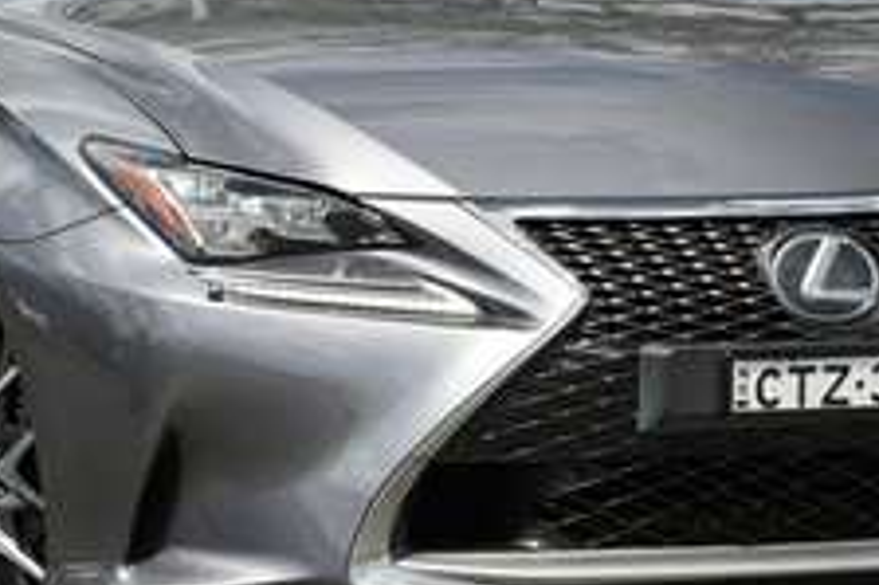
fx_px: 6856
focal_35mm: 281
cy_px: 157
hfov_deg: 7.3
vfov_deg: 4.9
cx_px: 145
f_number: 7.1
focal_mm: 105
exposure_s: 1/1250
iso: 1000
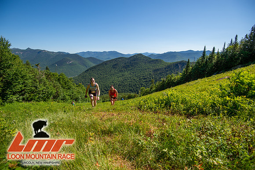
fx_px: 113
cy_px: 85
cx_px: 128
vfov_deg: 73.7
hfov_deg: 96.8
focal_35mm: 16
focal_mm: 16
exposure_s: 1/640
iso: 100
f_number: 5
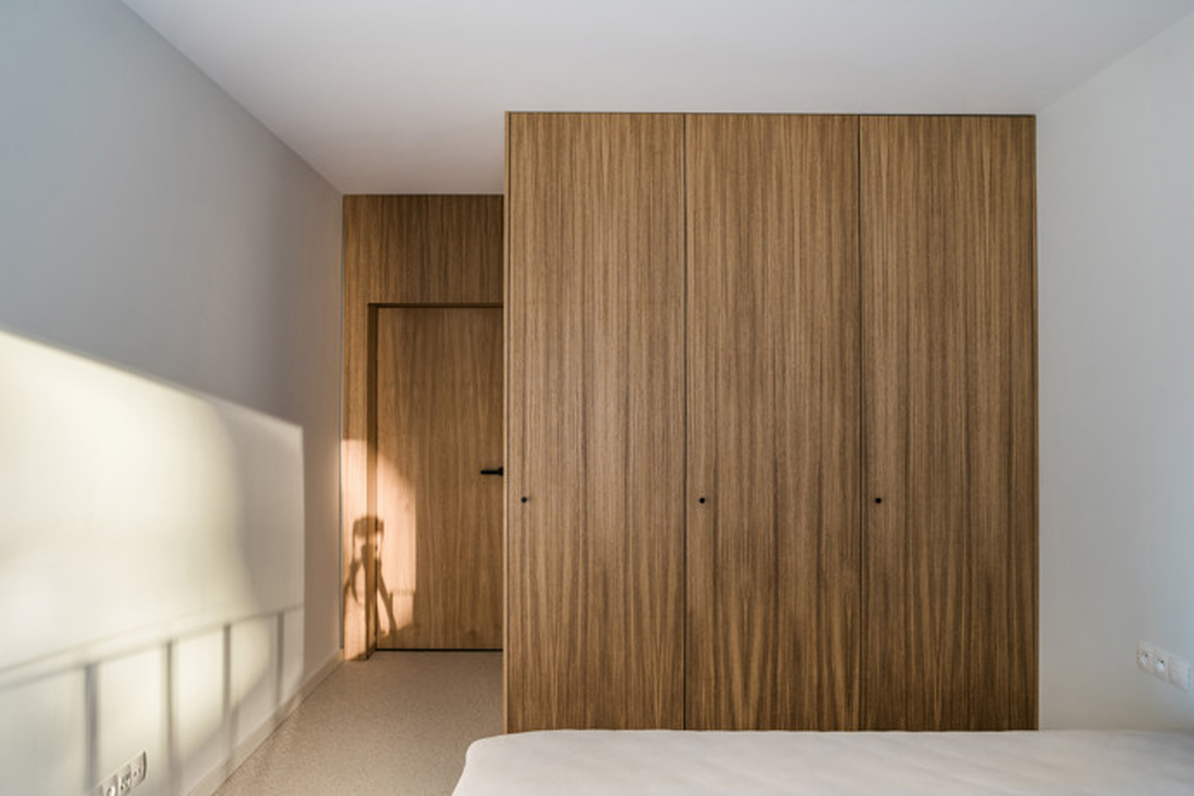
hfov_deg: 73.7
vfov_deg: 53.1
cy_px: 398
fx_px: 796
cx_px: 597
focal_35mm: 24
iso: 100
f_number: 9
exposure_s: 1/1.25
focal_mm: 24
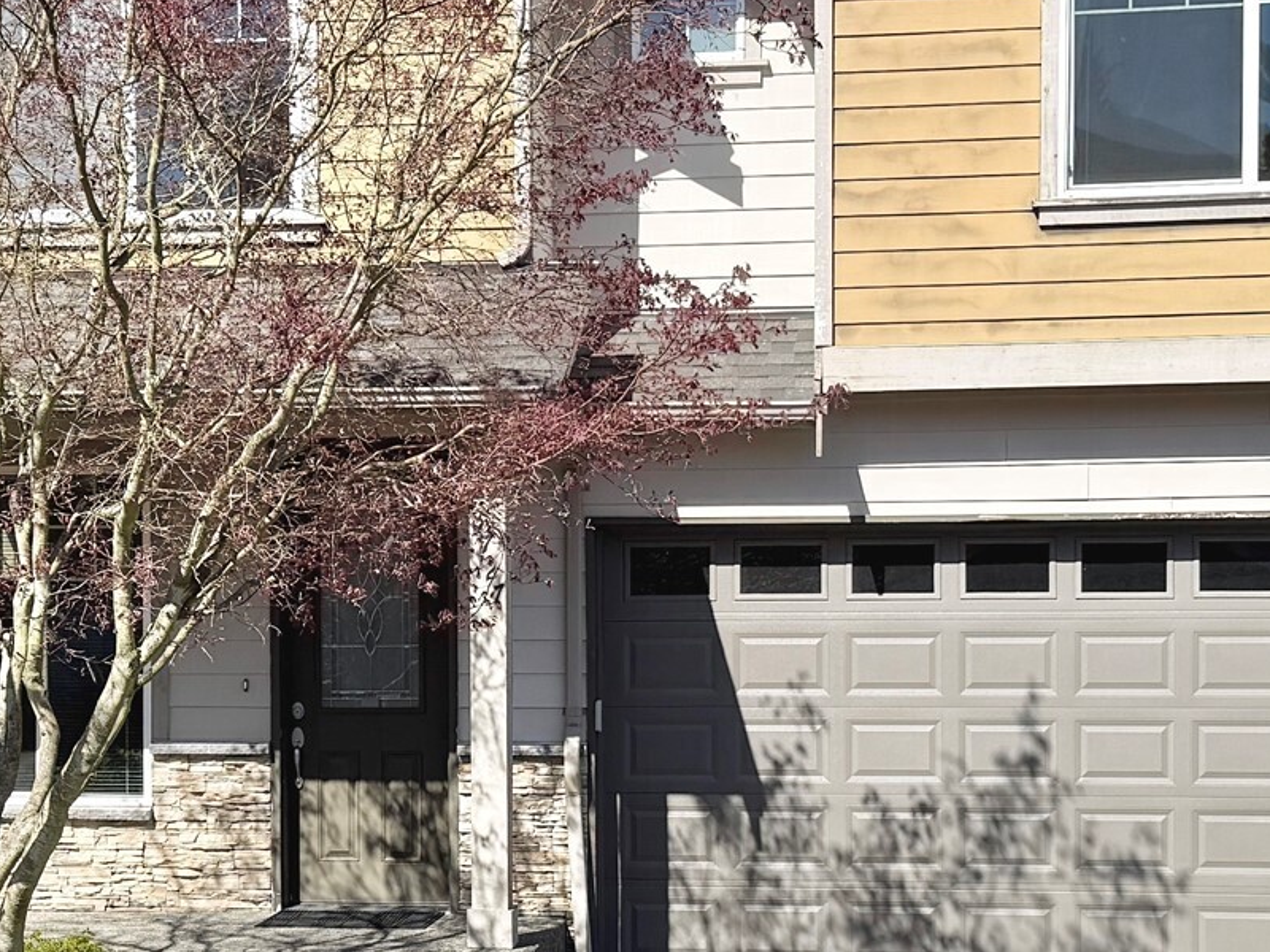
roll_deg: +0.6
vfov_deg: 30.1
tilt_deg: -2.0
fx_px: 1761
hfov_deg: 39.6
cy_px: 331
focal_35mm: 48
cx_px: 706
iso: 80
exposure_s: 1/4405
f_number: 1.78
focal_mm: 6.76
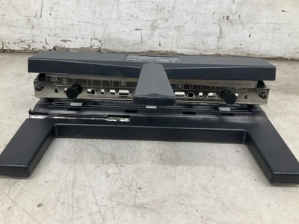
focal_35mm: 29
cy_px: 112
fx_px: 250
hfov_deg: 61.7
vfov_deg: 48.2
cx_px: 150
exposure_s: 1/120
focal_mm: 3
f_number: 1.8
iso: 64
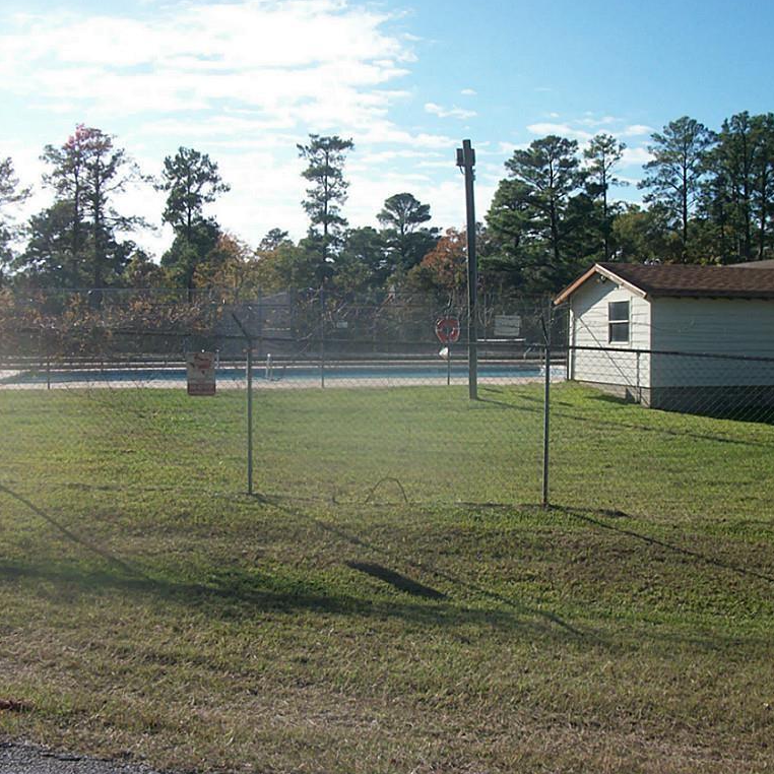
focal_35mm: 38
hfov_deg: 43.9
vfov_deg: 43.9
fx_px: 961
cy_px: 385
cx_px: 388
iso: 80
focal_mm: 5.7
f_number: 8.8
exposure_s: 1/160
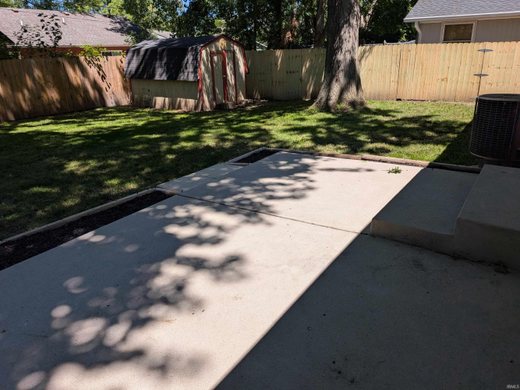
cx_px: 260
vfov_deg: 56.8
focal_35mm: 24
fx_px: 360
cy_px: 195
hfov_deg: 71.6
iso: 30
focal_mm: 4.53
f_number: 1.7
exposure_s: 1/1447
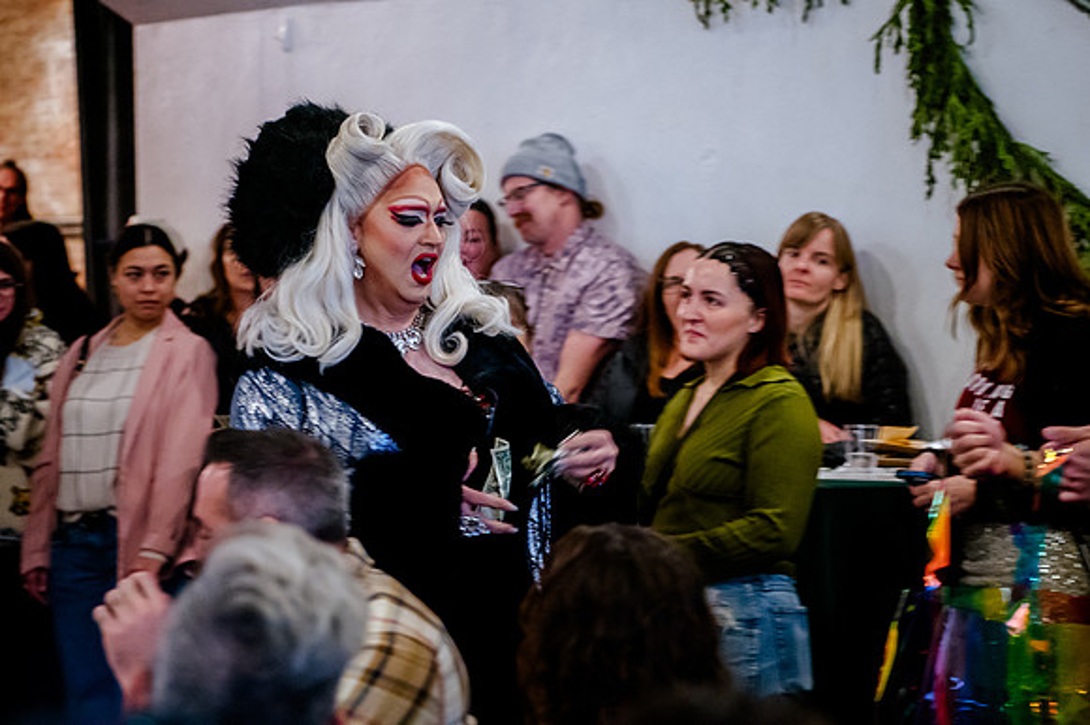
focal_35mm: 81
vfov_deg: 16.9
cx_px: 600
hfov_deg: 25.2
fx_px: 2439
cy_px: 310
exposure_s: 1/80
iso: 6400
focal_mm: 70
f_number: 2.8
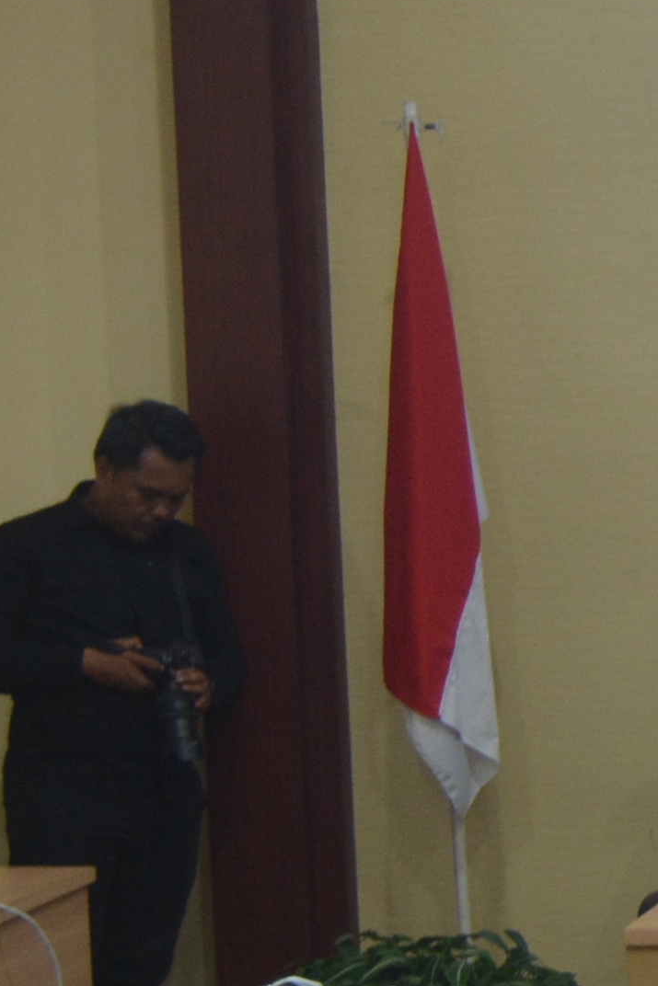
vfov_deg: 13.6
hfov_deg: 8.6
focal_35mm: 151
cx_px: 1329
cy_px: 527
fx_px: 4138
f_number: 3.8
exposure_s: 1/30
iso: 800
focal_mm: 24
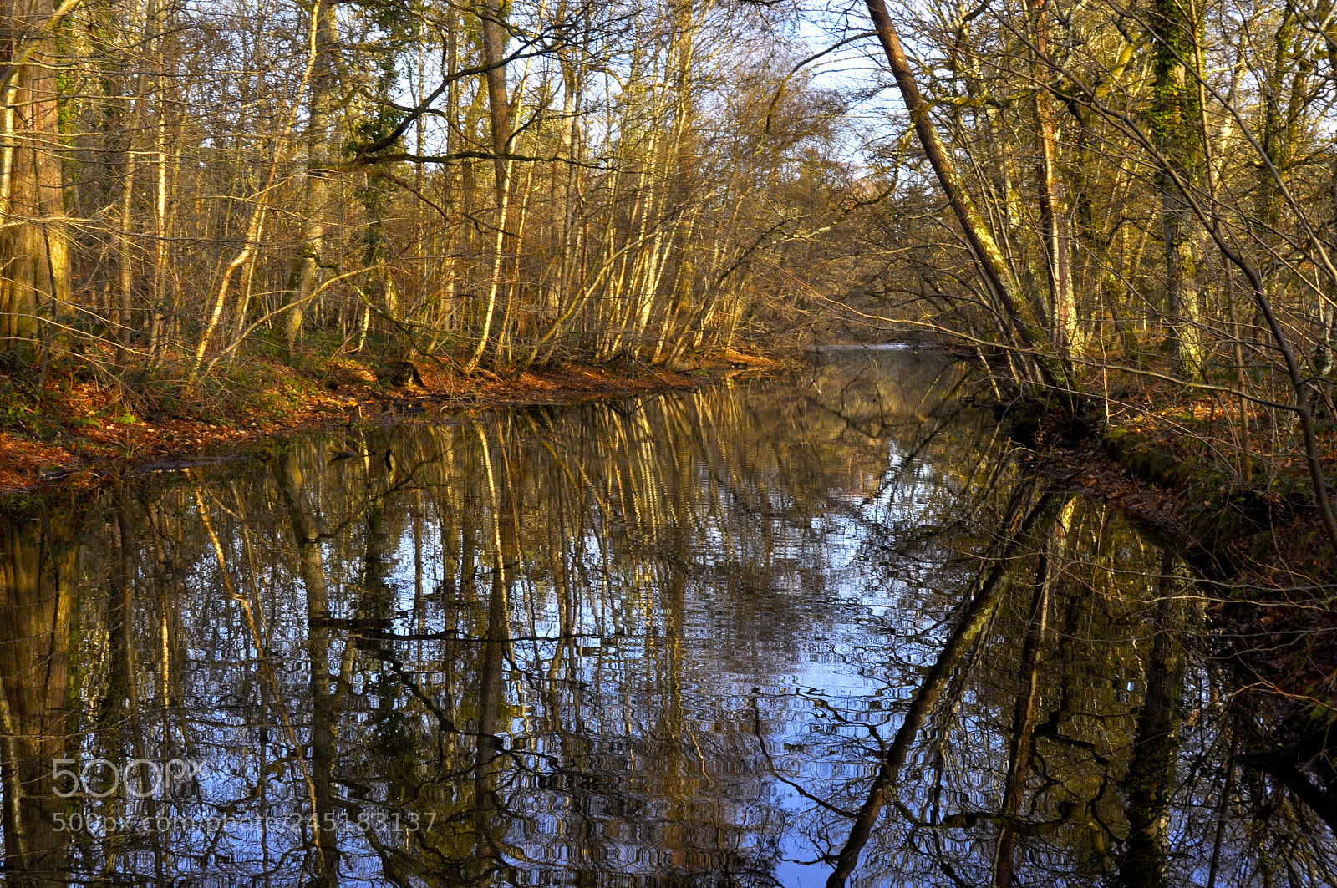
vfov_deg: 30.8
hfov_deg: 45.0
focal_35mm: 44
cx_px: 668
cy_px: 444
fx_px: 1614
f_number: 13
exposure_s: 1/100
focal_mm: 29
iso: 320
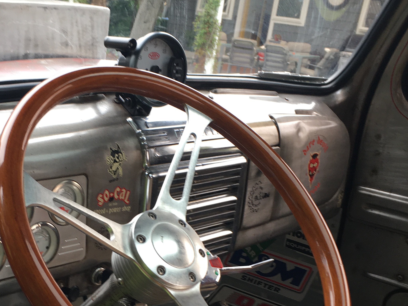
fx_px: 672
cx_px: 131
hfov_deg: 33.4
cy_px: 250
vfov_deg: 25.2
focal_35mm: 57
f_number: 2.2
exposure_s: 1/100
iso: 25
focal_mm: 4.15
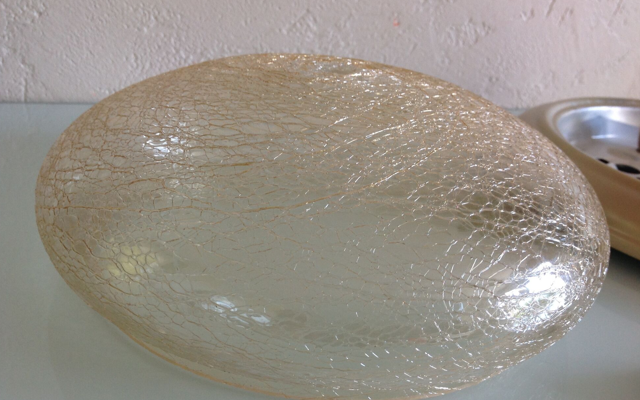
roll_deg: -6.0
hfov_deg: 51.5
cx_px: 319
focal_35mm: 38
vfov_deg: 33.6
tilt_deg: -26.3
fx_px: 663
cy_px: 219
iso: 50
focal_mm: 4.28
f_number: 2.4
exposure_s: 1/20
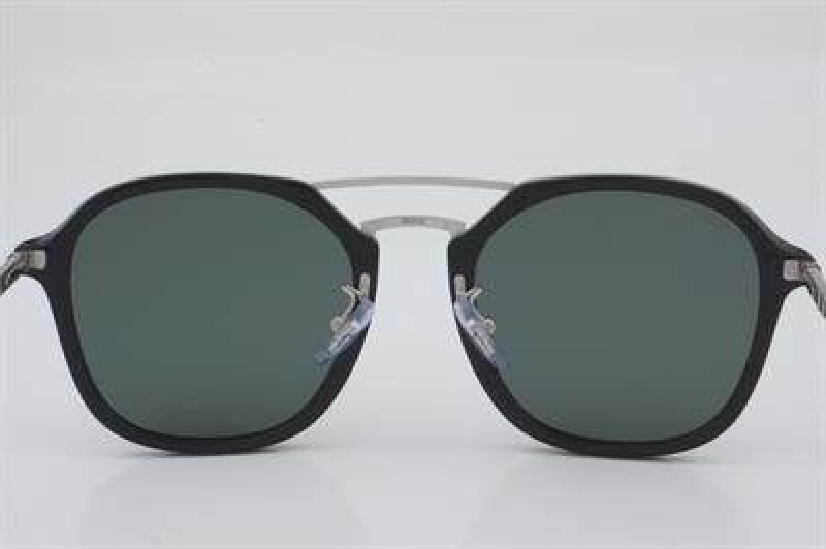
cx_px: 413
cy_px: 274
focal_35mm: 75
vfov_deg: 18.2
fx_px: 1719
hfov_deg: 27.0
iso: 100
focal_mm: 50
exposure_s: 1/3
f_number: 32
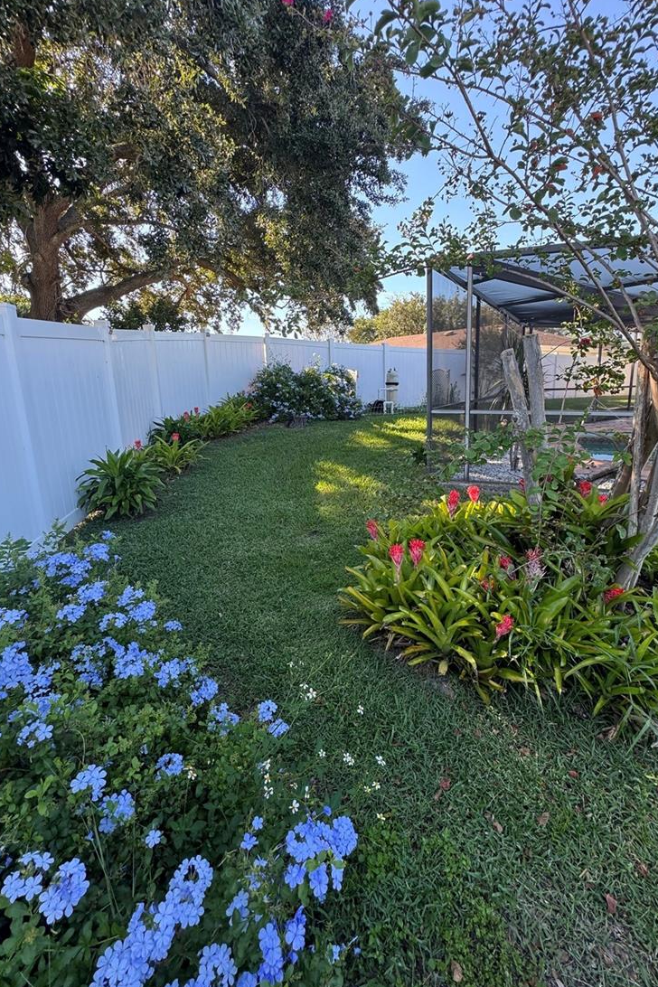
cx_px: 351
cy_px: 457
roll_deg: +1.2
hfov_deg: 73.7
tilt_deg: -7.9
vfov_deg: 96.6
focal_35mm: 16
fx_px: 439
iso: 40
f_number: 2.2
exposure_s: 1/161
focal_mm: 2.22
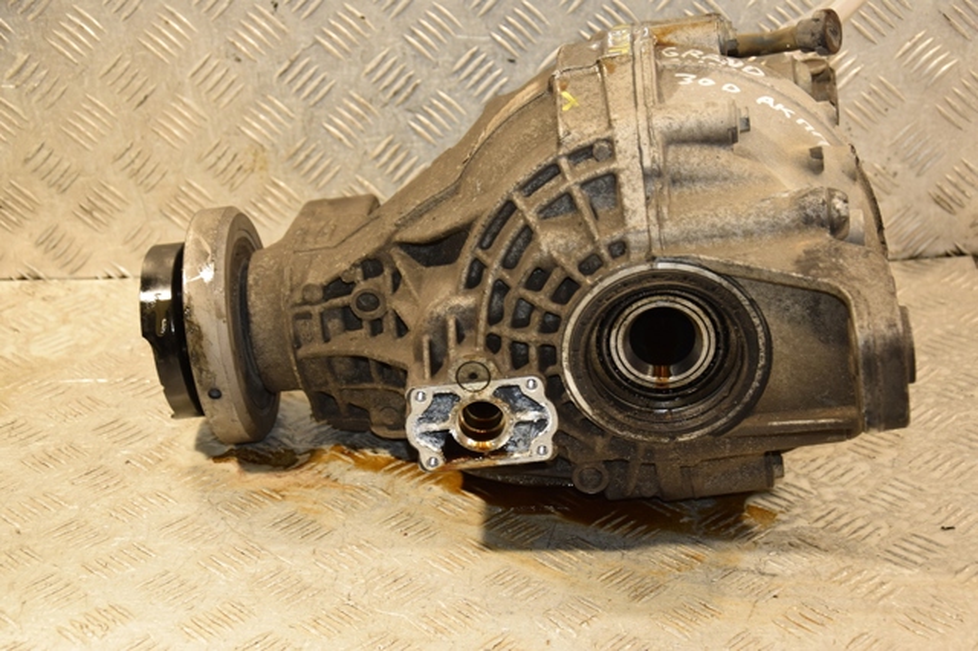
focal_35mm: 75
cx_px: 489
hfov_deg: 27.0
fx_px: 2036
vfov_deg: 18.2
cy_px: 326
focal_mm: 50
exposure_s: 1/125
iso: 800
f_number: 5
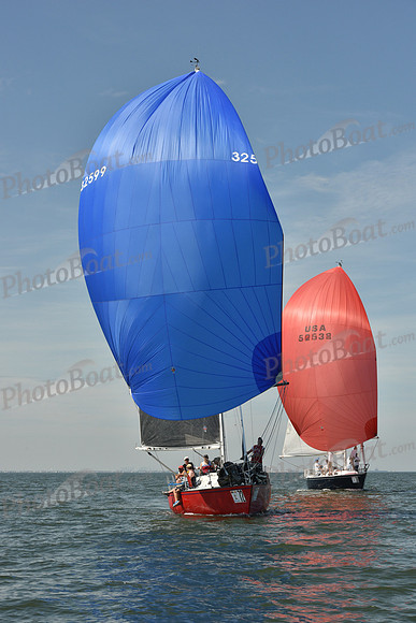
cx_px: 208
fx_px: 1213
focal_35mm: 70
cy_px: 312
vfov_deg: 28.8
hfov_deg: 19.5
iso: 320
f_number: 10
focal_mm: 70
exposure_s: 1/1000
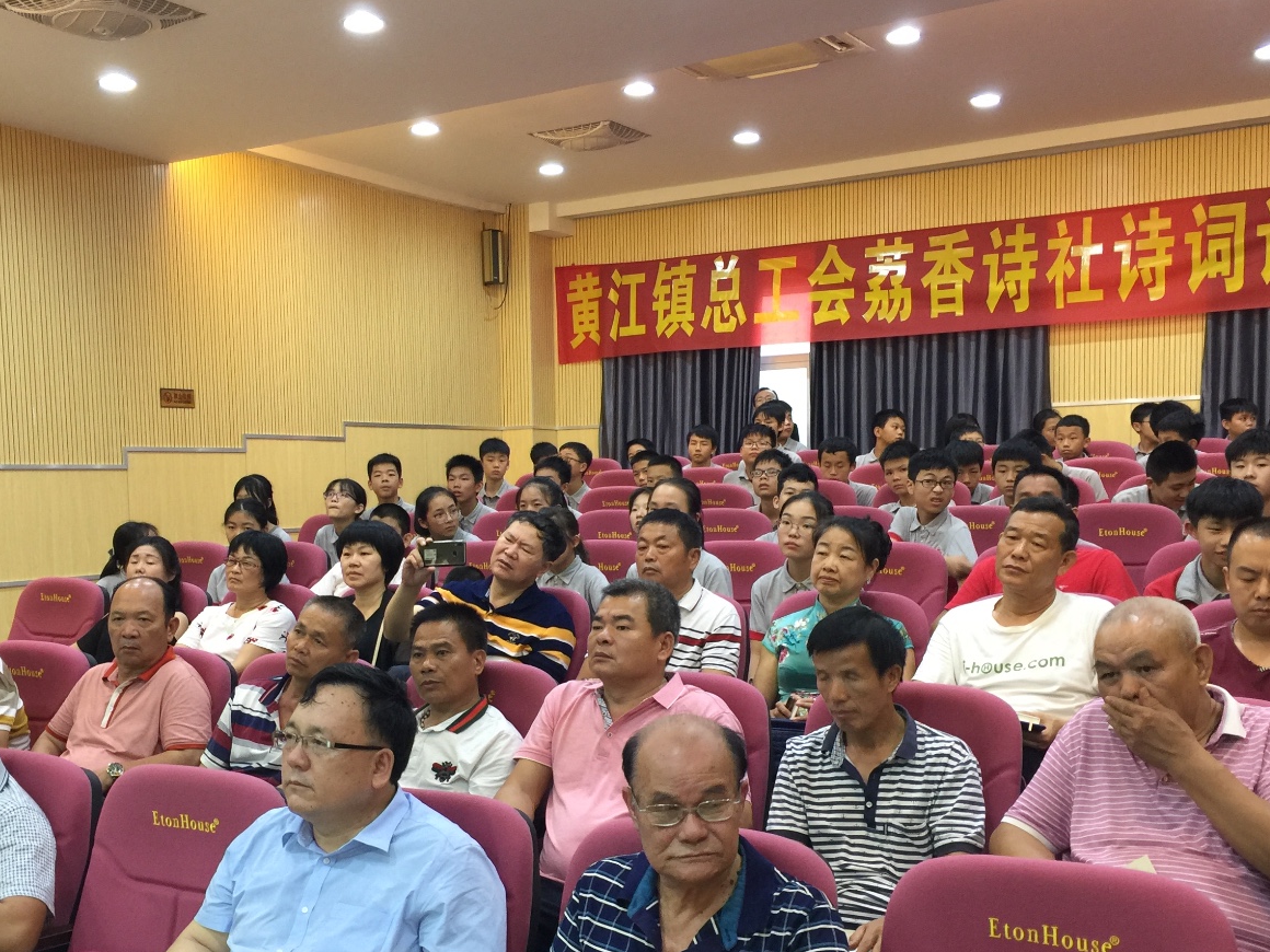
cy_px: 602
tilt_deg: -4.5
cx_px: 519
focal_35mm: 40
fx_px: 1468
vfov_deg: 35.7
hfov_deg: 46.6
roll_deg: -0.7
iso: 64
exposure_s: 1/17
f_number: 2.2
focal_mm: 4.15
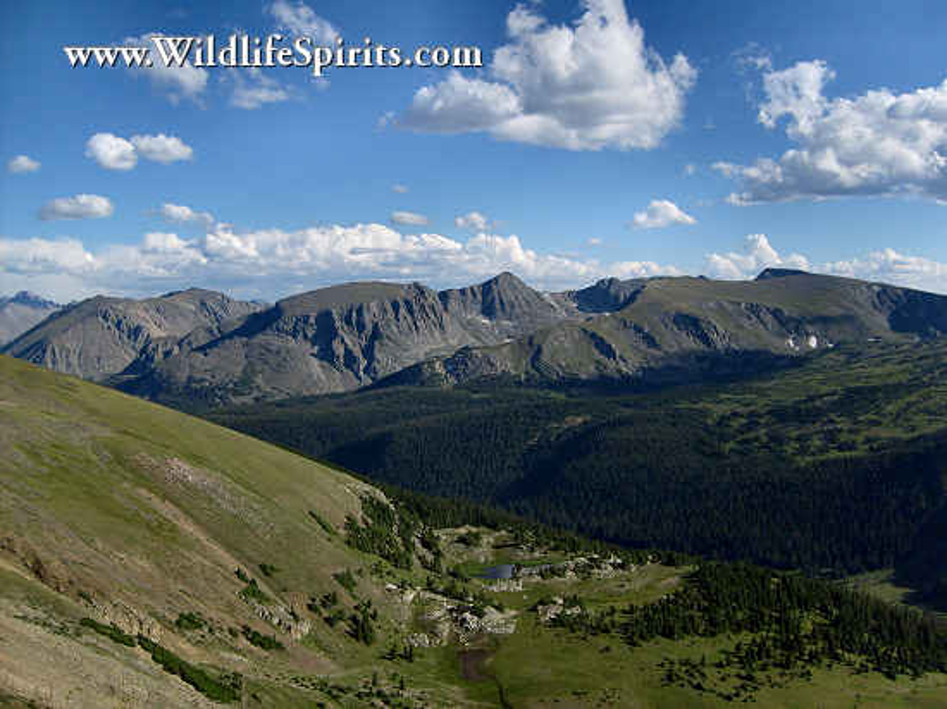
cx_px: 474
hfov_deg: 52.6
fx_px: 957
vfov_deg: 40.7
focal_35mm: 35
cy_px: 354
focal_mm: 5.8
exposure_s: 1/350
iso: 80
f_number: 7.1
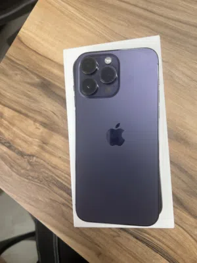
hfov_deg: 53.1
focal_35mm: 26
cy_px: 132
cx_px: 98
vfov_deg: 67.3
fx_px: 197
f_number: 1.5
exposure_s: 1/121
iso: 80
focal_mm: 5.7
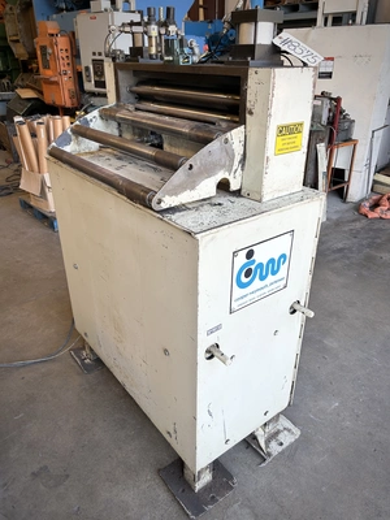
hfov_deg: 53.1
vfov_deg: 67.3
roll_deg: -0.2
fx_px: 391
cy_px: 260
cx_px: 195
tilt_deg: -27.9
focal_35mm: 26
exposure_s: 1/203
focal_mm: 5.7
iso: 40
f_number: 1.5
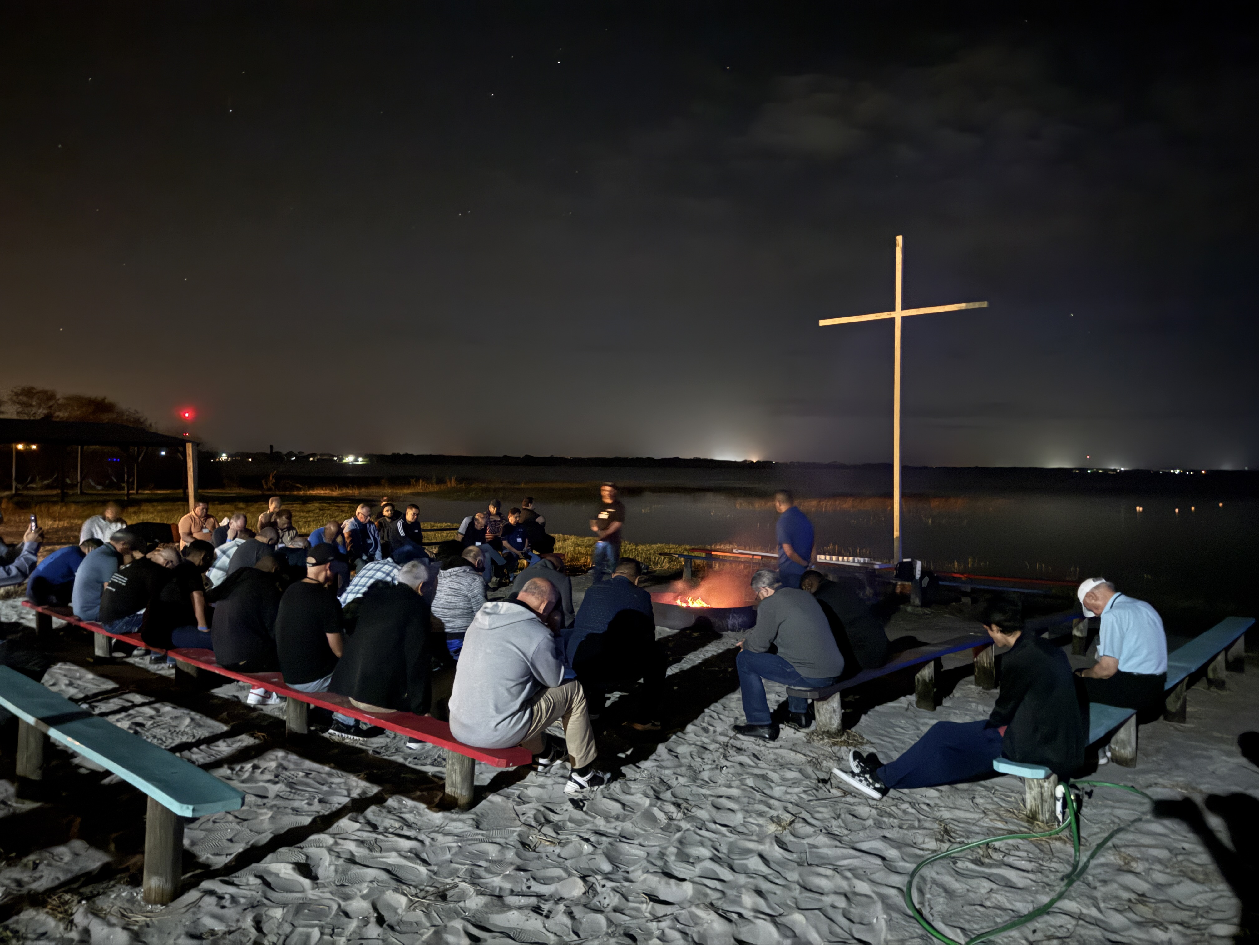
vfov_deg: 56.8
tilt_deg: -1.1
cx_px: 630
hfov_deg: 71.6
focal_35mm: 24
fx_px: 873
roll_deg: -0.8
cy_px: 472
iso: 10000
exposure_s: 1/2
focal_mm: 6.76
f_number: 1.78
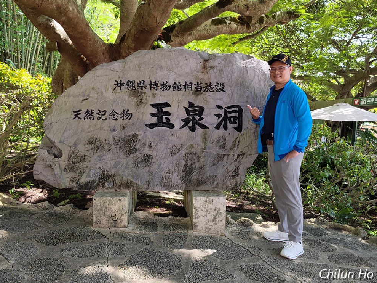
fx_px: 327
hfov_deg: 60.0
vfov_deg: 46.8
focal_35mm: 30
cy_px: 141
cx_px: 187
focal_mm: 6.07
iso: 64
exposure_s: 1/100
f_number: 1.7
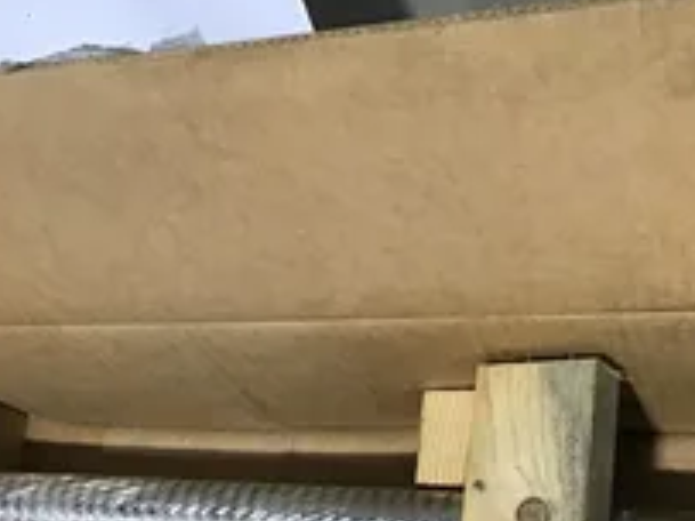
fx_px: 1224
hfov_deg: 31.7
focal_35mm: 61
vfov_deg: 23.7
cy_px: 415
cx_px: 363
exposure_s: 1/20
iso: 200
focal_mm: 3.3
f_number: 2.4
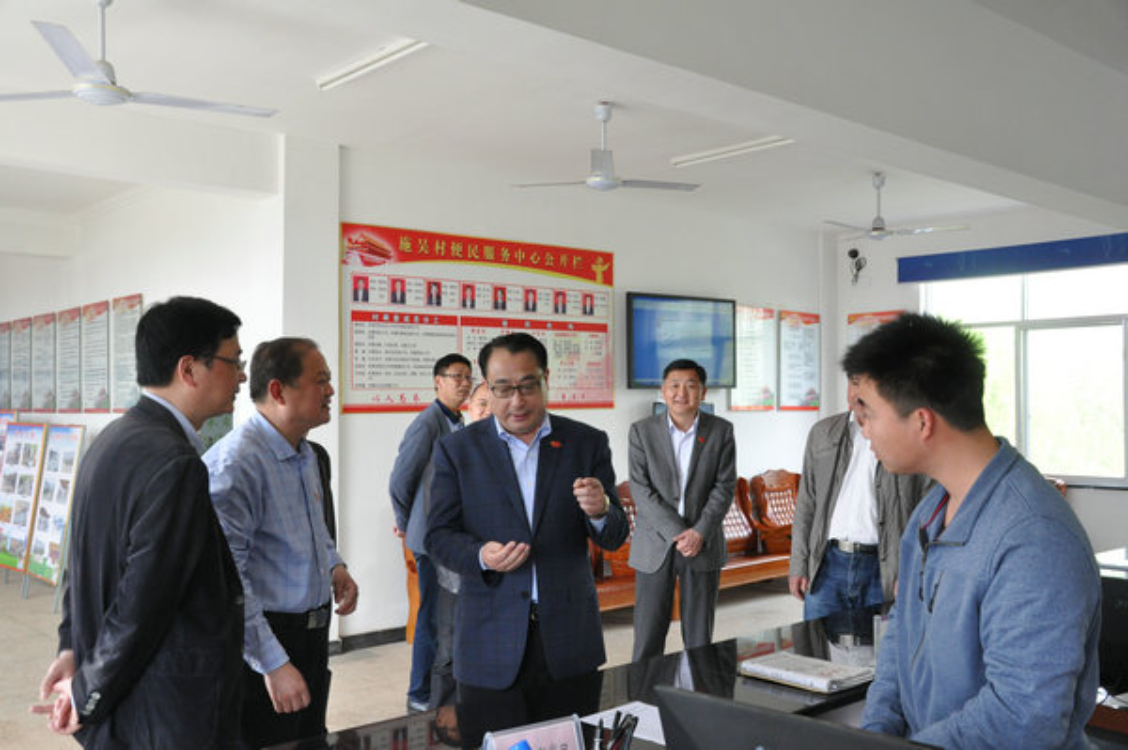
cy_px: 375
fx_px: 1127
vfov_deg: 36.8
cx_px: 564
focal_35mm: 36
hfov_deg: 53.2
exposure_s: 1/160
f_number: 7.1
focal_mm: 24
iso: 1250
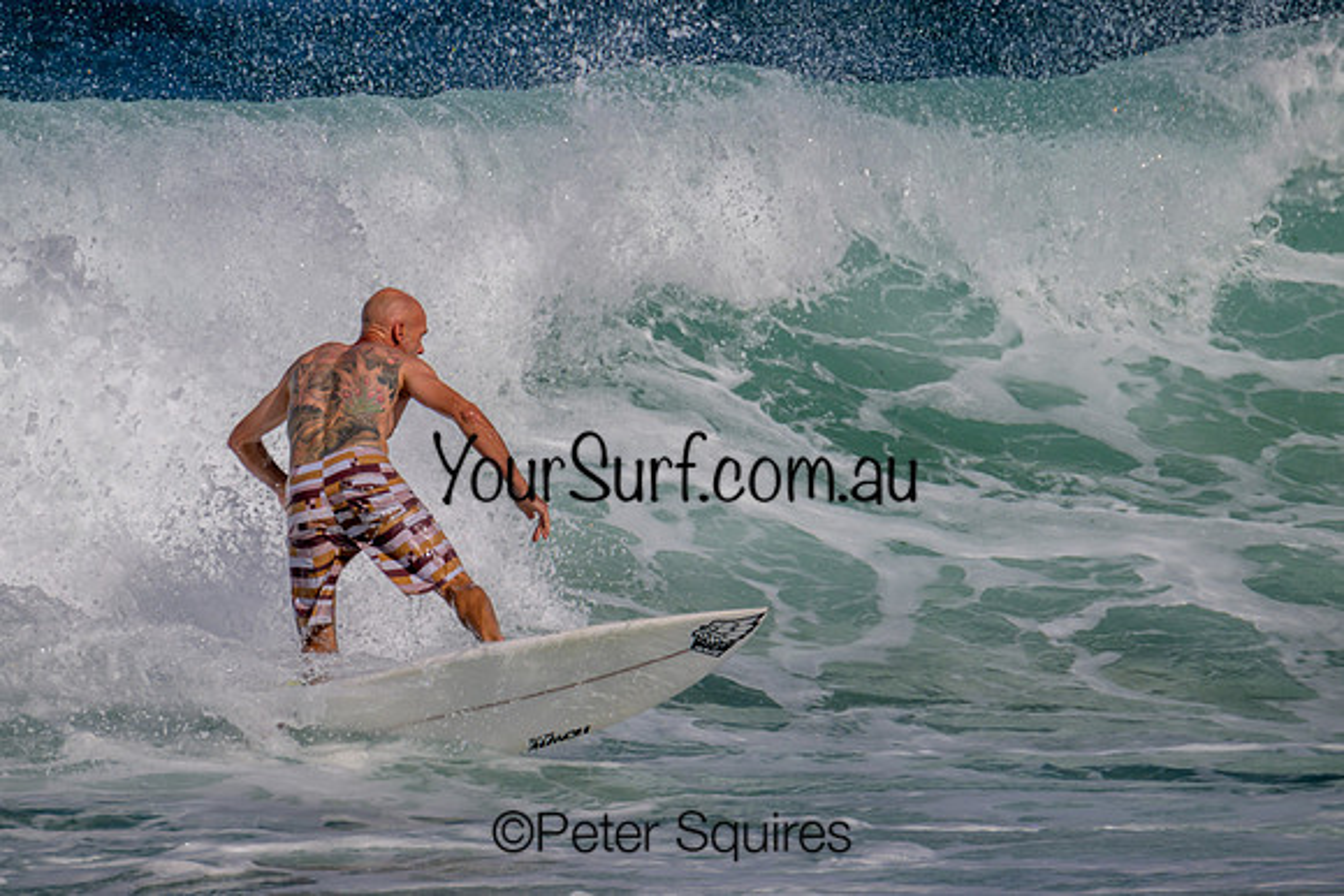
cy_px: 448
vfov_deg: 1.4
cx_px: 560
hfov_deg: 2.1
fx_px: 36081
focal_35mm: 966
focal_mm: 800
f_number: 11
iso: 280
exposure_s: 1/2000
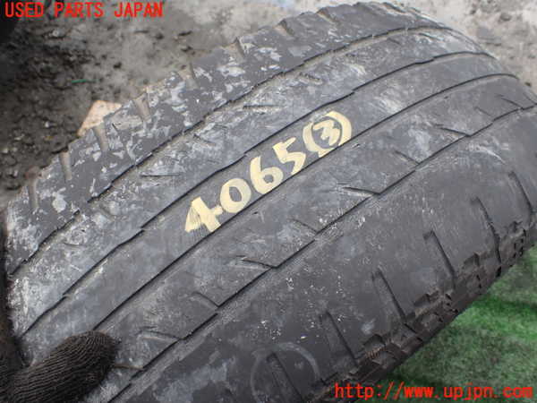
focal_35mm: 30
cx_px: 268
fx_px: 465
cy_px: 202
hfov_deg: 60.0
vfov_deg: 46.8
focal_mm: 5.4
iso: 100
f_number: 3.2
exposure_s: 1/250
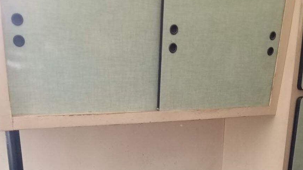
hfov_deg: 43.7
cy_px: 200
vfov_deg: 23.4
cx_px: 163
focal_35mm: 47
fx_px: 378
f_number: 1.8
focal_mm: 4.22
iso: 6900
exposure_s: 1/20
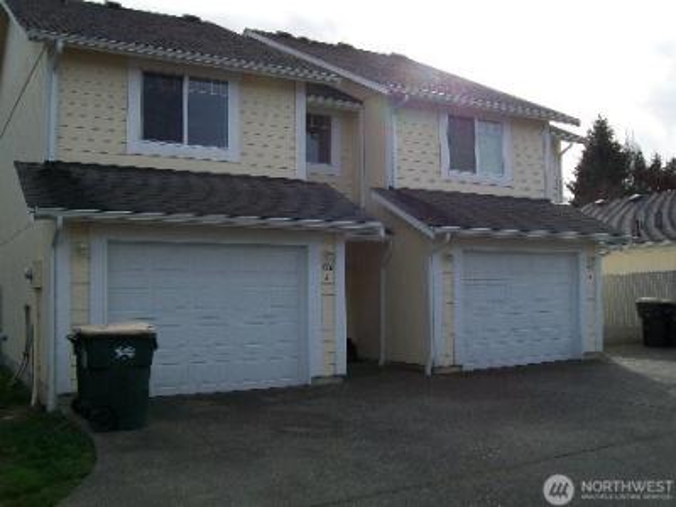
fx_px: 703
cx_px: 338
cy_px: 254
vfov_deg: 39.7
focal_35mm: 36
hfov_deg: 51.4
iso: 64
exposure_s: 1/320
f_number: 4.8
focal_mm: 6
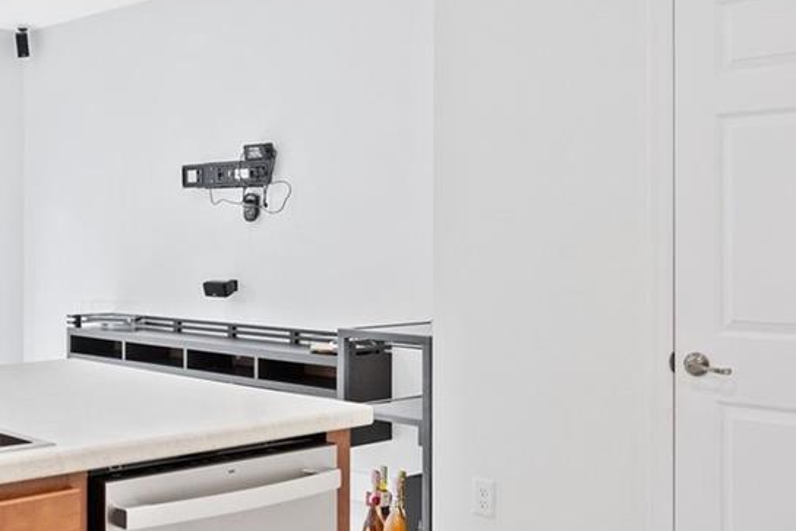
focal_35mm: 50
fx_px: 1106
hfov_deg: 36.7
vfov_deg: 27.0
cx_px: 59
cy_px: 229
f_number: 8
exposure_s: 1/15
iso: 560
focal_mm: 17
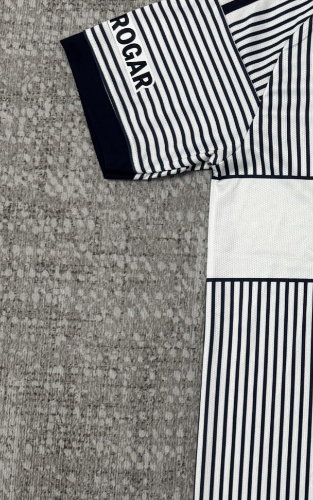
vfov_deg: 30.6
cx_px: 465
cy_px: 213
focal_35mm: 67
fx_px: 914
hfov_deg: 17.5
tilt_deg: -81.4
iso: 200
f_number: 1.78
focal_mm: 6.76
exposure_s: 1/100
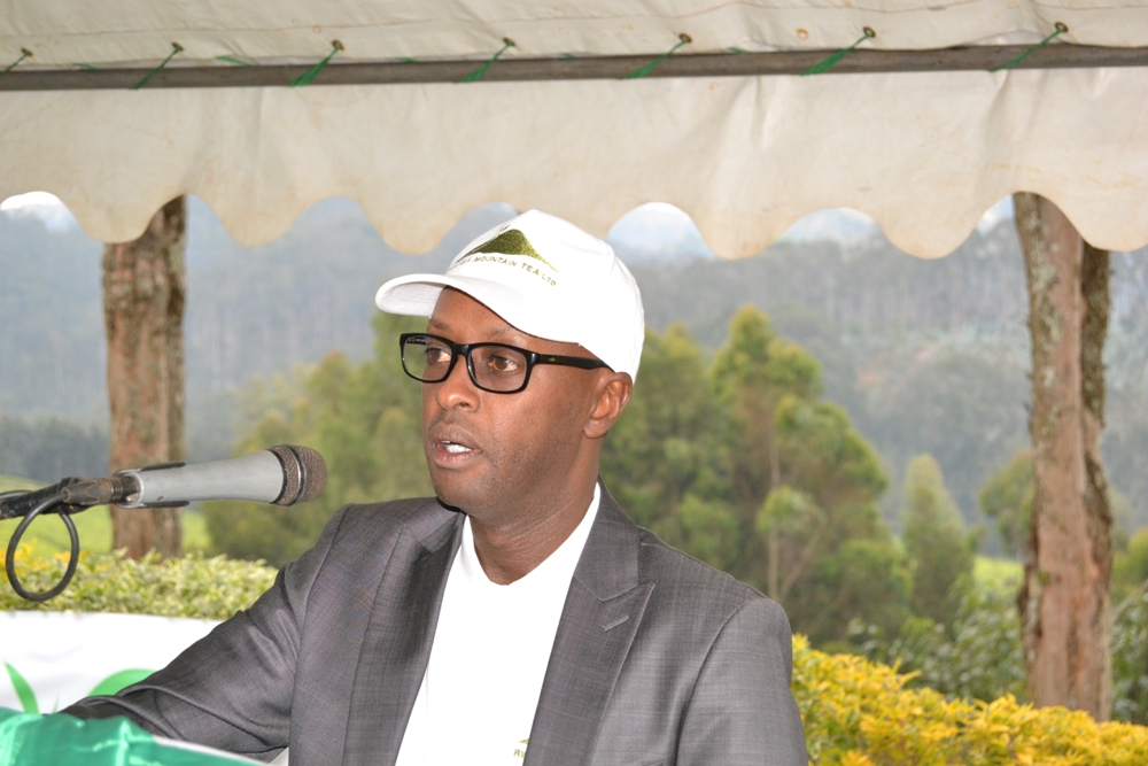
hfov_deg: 24.6
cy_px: 383
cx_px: 574
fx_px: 2631
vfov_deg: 16.6
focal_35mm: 82
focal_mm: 55
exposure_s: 1/200
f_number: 5.6
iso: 800
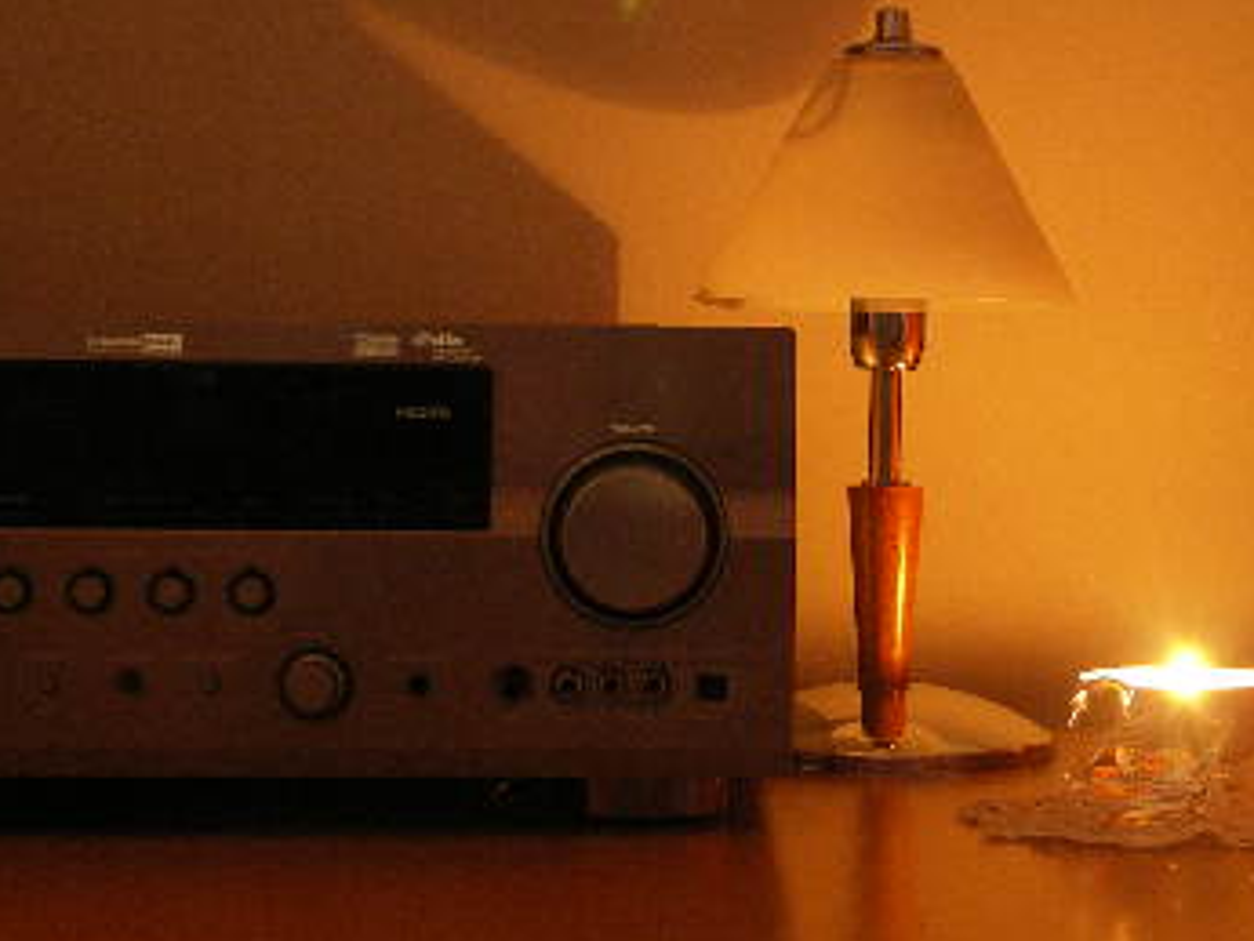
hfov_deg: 19.1
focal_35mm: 102
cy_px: 342
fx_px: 3696
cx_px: 920
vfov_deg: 14.5
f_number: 3.2
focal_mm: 14.2
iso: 200
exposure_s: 1
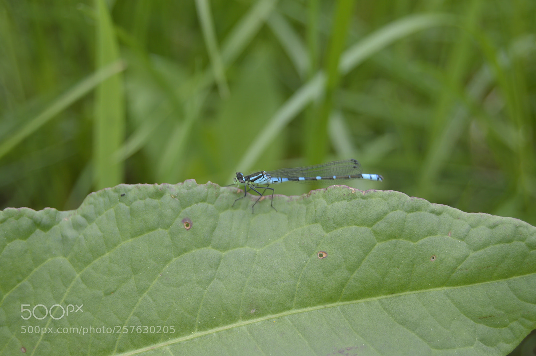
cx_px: 268
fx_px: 1227
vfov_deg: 16.5
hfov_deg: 24.6
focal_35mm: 82
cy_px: 178
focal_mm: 55
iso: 100
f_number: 5.6
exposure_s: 1/125
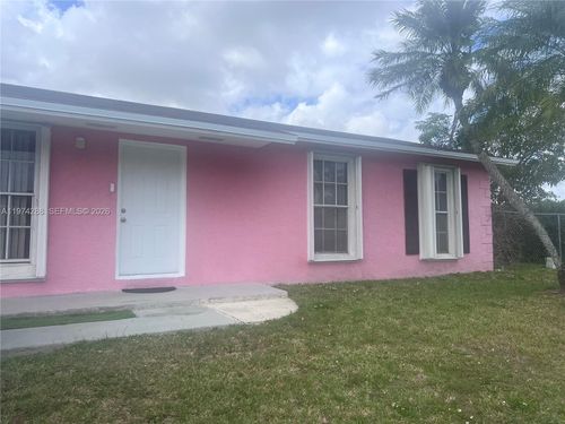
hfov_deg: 67.3
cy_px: 212
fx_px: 424
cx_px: 282
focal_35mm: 26
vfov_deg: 53.1
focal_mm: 5.7
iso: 50
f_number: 1.5
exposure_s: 1/3968
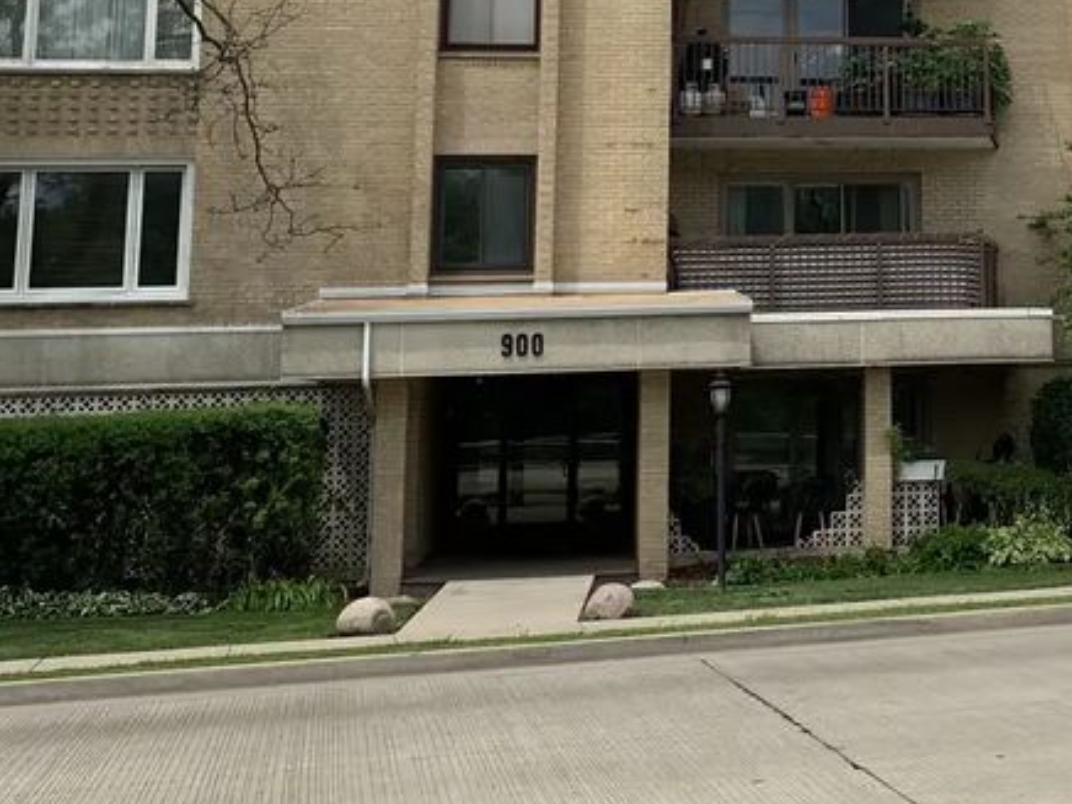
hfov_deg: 30.0
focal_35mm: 61
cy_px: 7
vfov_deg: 23.1
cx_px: 1015
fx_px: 1889
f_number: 1.8
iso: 25
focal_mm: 4.25
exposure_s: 1/2833
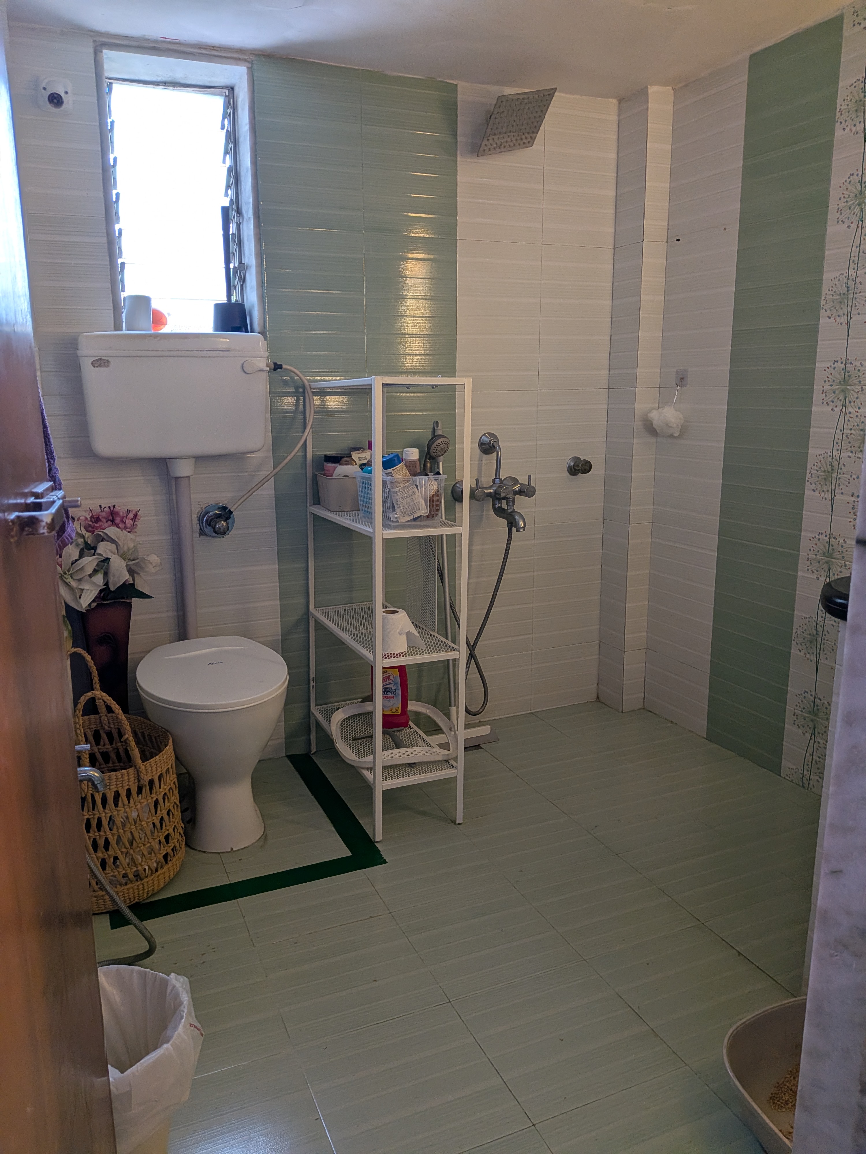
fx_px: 801
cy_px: 577
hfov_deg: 56.8
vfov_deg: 71.6
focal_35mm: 24
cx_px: 433
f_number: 1.7
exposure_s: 1/84.3
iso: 171
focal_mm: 4.53
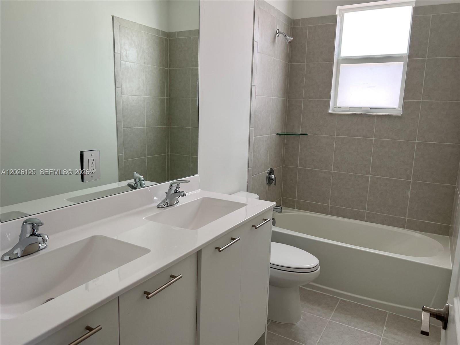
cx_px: 230
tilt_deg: -10.1
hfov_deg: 67.3
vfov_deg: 53.1
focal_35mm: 26
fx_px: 346
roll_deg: -1.7
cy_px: 172
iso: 80
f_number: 1.5
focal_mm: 5.7
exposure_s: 1/120
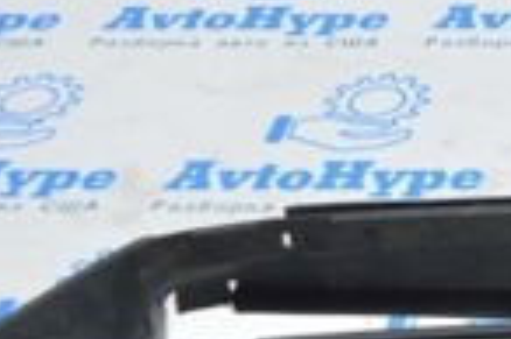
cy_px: 211
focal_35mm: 158
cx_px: 980
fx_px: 2240
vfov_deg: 8.7
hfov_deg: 11.8
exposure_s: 1/20
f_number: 5.6
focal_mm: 24
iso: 400
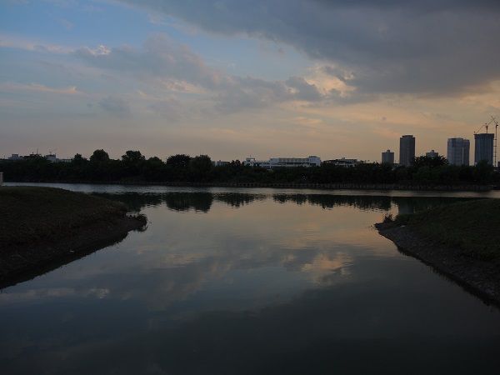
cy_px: 188
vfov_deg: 49.7
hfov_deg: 63.4
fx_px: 404
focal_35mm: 28
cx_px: 250
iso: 80
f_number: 2.2
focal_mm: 6
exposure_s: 1/640
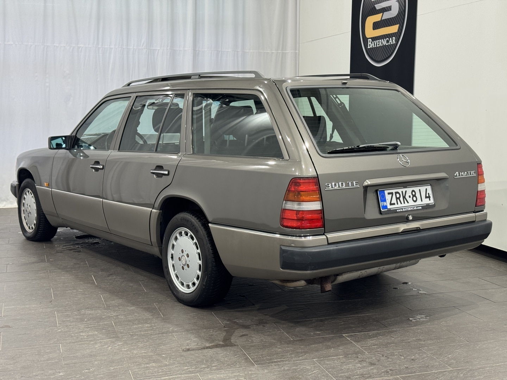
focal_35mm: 48
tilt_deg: -7.9
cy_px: 190
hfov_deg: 39.7
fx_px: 703
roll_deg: -0.7
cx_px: 254
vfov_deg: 30.3
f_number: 1.78
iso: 100
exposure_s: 1/100
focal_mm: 6.76
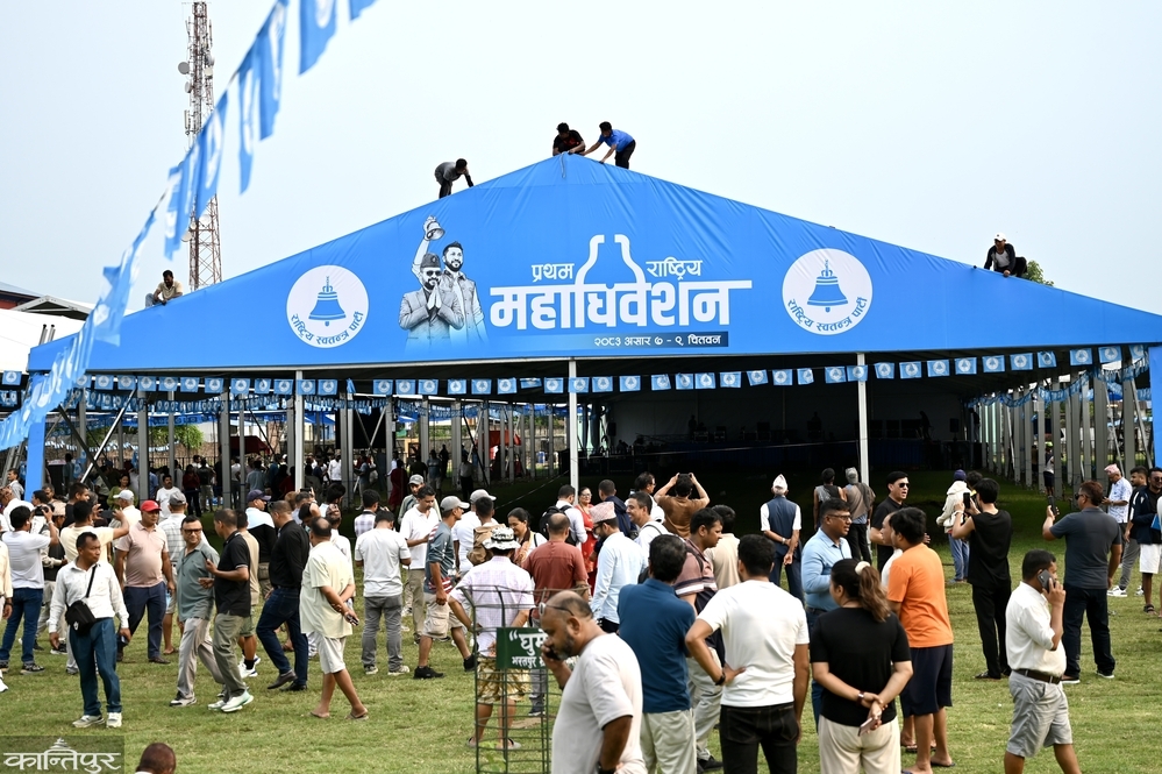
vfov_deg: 27.0
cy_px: 387
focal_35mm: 50
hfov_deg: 39.6
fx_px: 1613
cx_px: 581
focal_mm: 50
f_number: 4
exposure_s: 1/250
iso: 100
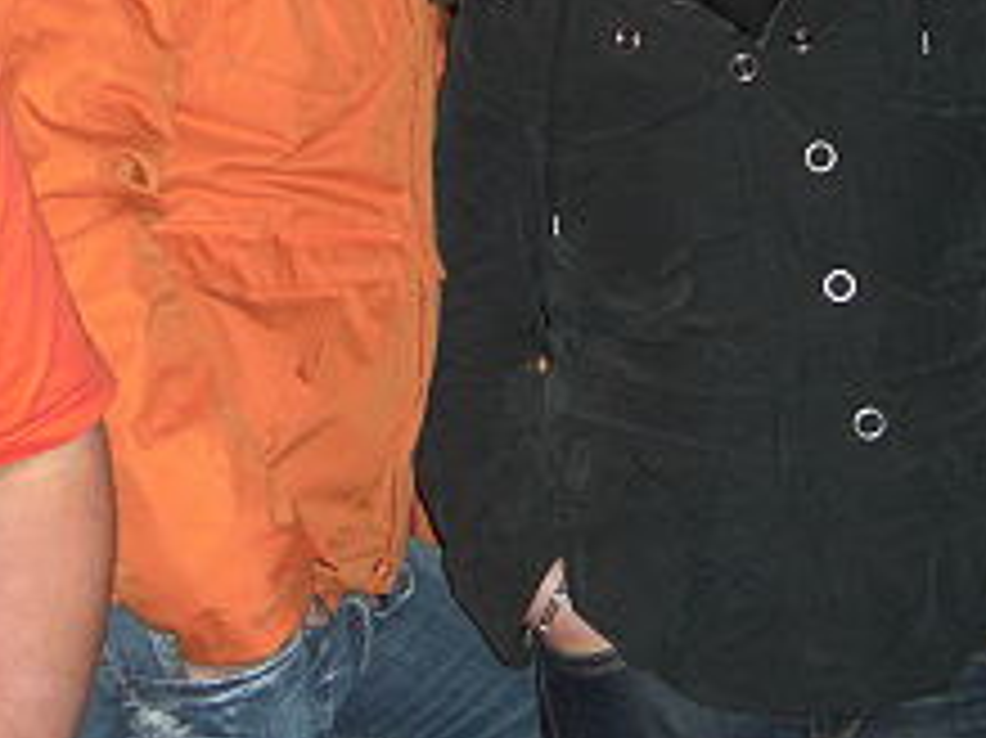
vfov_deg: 15.6
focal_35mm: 92
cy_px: -97
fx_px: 2619
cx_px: 520
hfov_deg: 21.3
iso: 200
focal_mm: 7.9
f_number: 2.8
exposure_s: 1/60
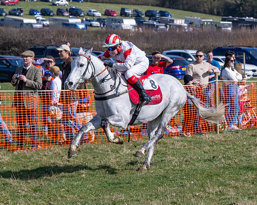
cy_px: 100
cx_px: 190
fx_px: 1175
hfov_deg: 12.4
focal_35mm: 155
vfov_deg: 10.0
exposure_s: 1/1600
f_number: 5
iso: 200
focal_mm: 71
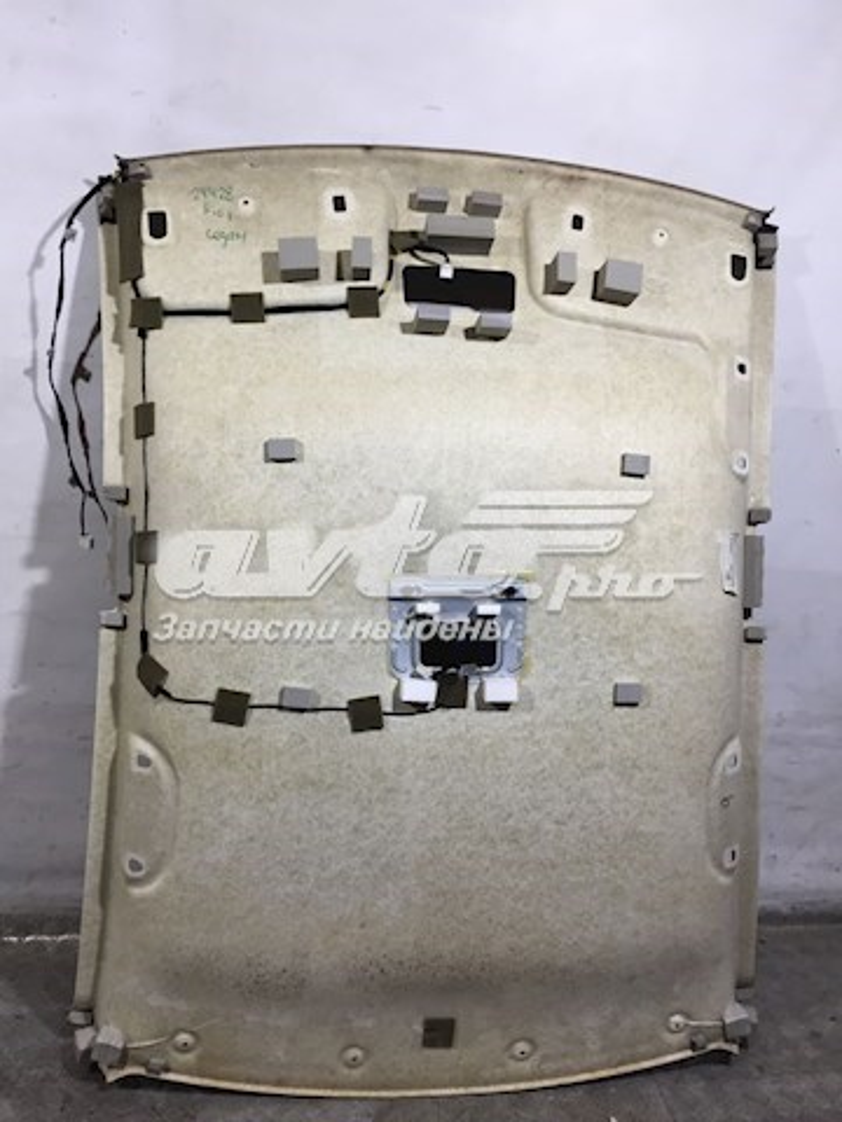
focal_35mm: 29
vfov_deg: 61.7
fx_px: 941
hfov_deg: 48.2
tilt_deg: -14.5
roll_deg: -3.6
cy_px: 561
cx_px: 421
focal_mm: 4.15
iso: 32
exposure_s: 1/33
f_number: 2.2
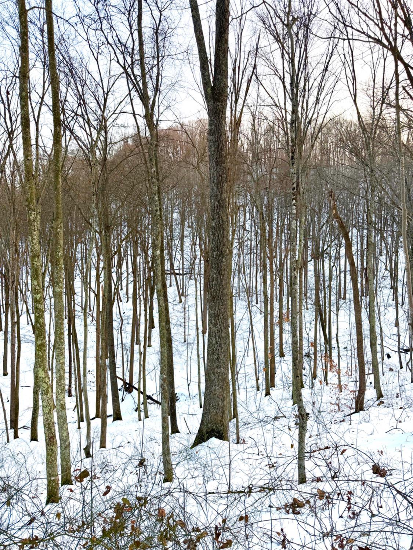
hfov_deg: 56.8
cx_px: 206
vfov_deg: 71.6
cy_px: 275
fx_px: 382
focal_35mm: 24
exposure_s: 1/494
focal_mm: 6.76
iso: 100
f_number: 1.78
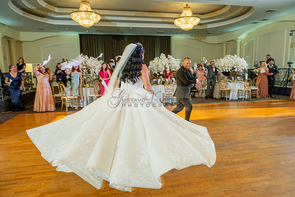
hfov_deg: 73.7
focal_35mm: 24
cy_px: 98
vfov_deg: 53.2
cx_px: 148
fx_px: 197
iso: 800
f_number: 4
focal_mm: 24
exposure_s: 1/80
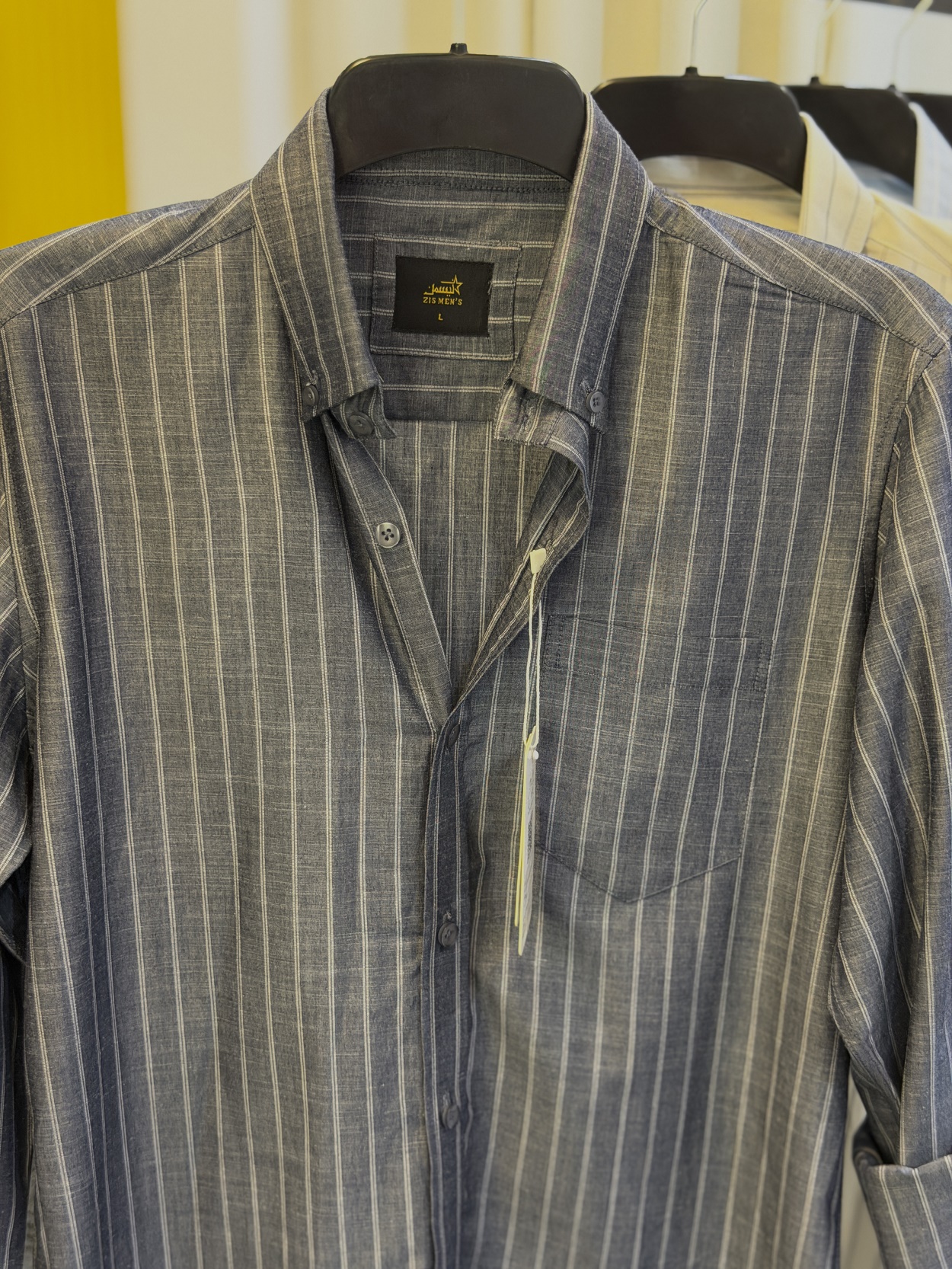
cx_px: 476
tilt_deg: -12.9
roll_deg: -0.7
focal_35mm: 48
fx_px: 1760
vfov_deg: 39.7
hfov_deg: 30.3
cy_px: 634
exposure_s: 1/50
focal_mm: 6.76
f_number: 1.78
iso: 250
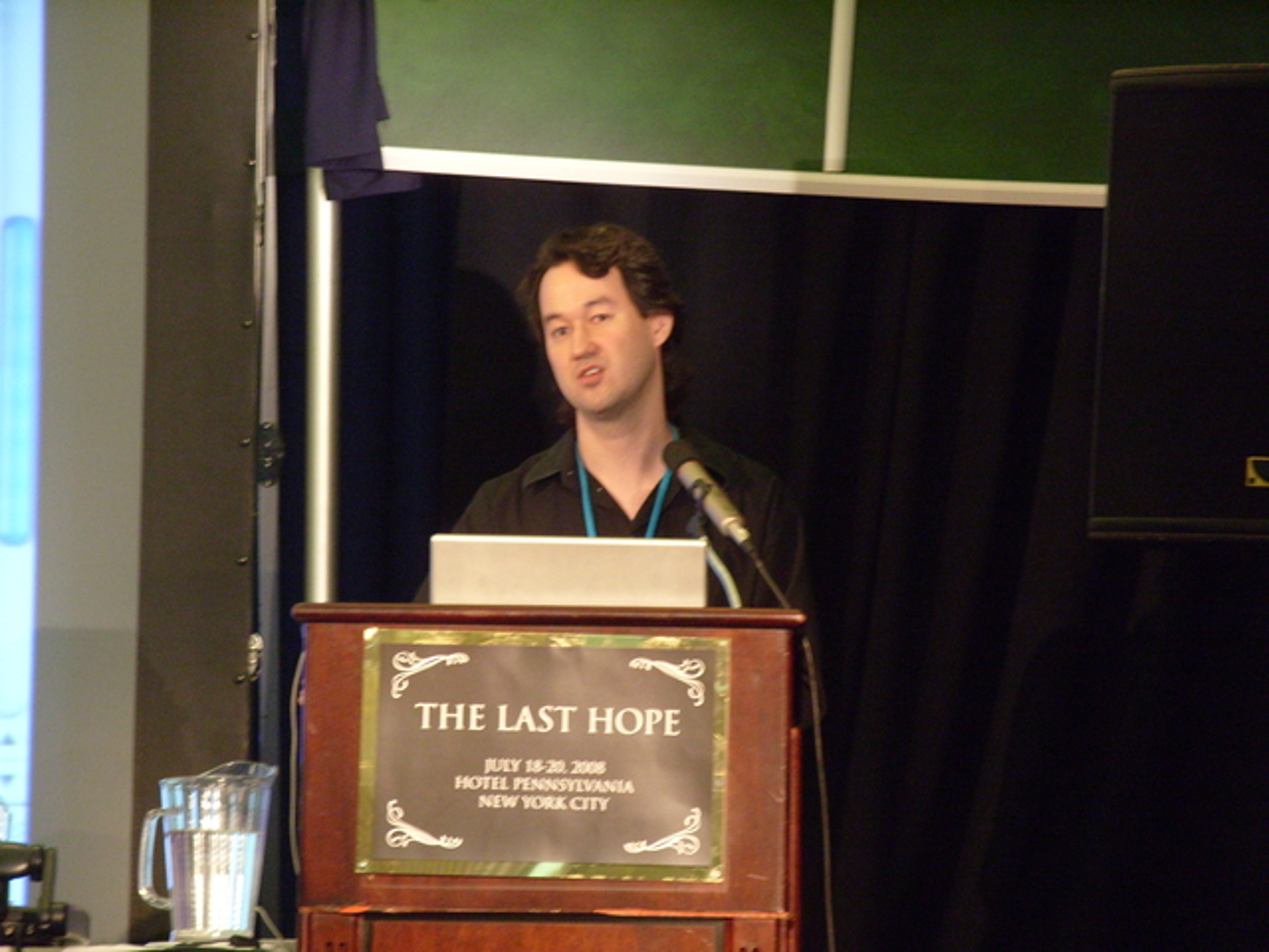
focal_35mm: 175
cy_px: 476
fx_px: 6415
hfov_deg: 11.3
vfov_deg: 8.5
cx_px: 634
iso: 400
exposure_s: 1/15
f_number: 4.5
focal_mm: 39
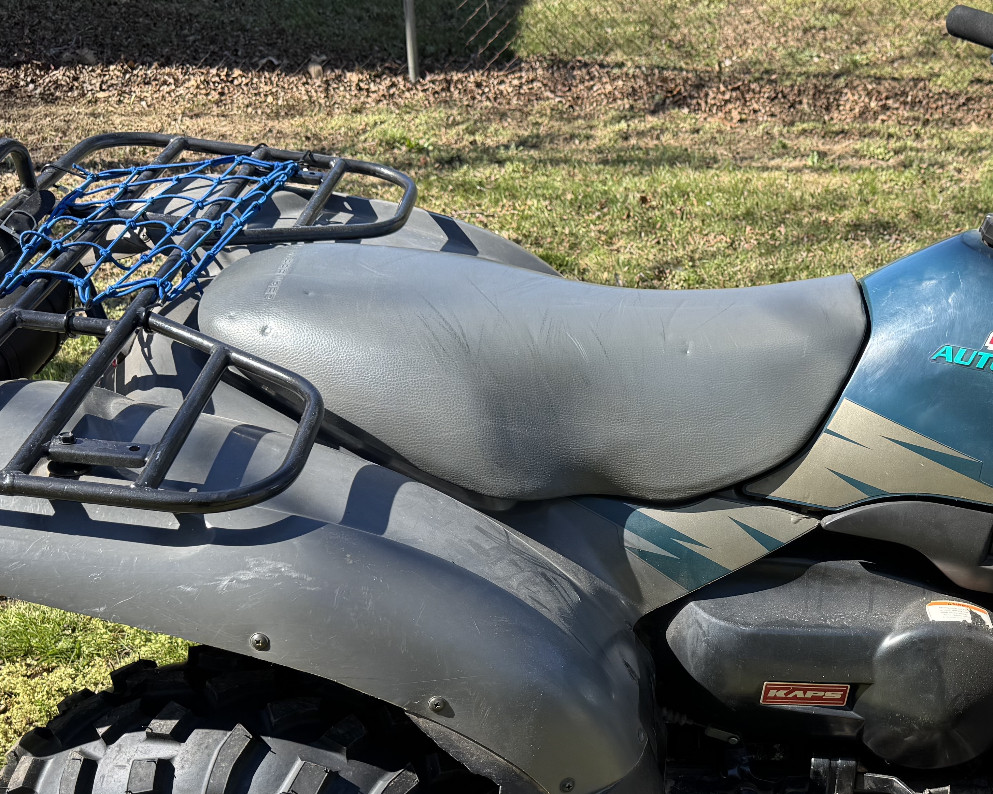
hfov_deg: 39.1
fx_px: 1352
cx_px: 761
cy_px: 558
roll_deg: -1.1
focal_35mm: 46
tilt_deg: -27.7
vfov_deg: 32.3
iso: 80
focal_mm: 6.76
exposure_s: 1/1395
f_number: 1.78
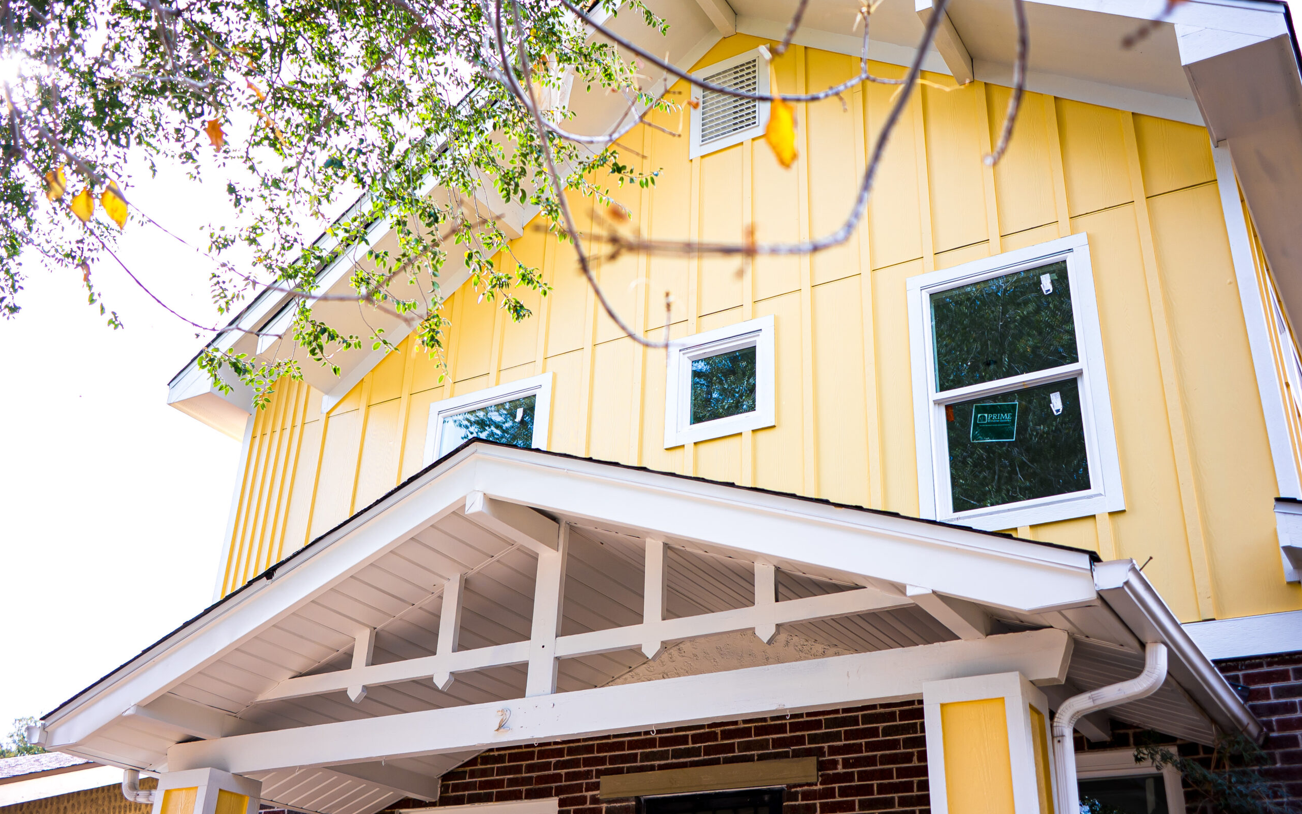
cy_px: 380
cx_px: 650
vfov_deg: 34.4
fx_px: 1313
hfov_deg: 52.7
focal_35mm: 37
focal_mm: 24
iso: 160
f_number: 2
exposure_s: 1/800
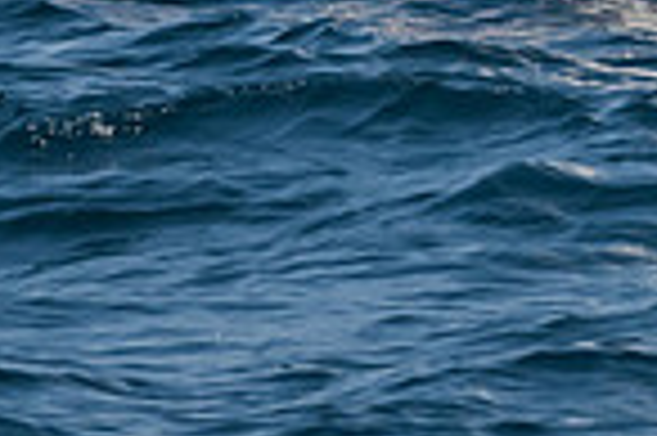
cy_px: -418
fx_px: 18995
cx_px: 639
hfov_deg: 2.0
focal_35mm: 1042
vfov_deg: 1.3
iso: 640
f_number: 14
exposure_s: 1/1250
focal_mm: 175
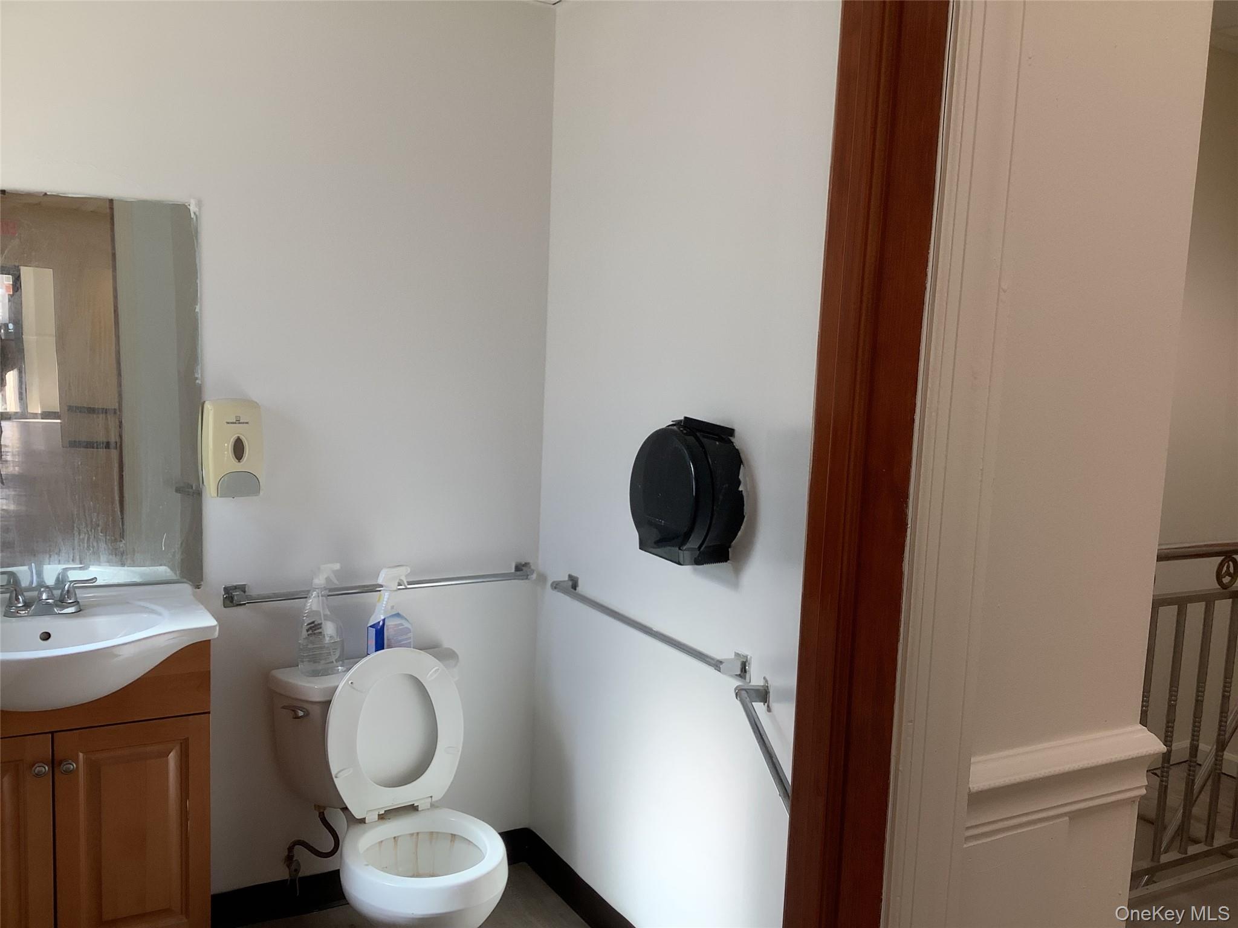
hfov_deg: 58.4
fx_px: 1109
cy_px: 464
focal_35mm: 31
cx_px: 619
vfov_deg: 45.4
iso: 50
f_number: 2.4
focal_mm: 3.3
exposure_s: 1/120
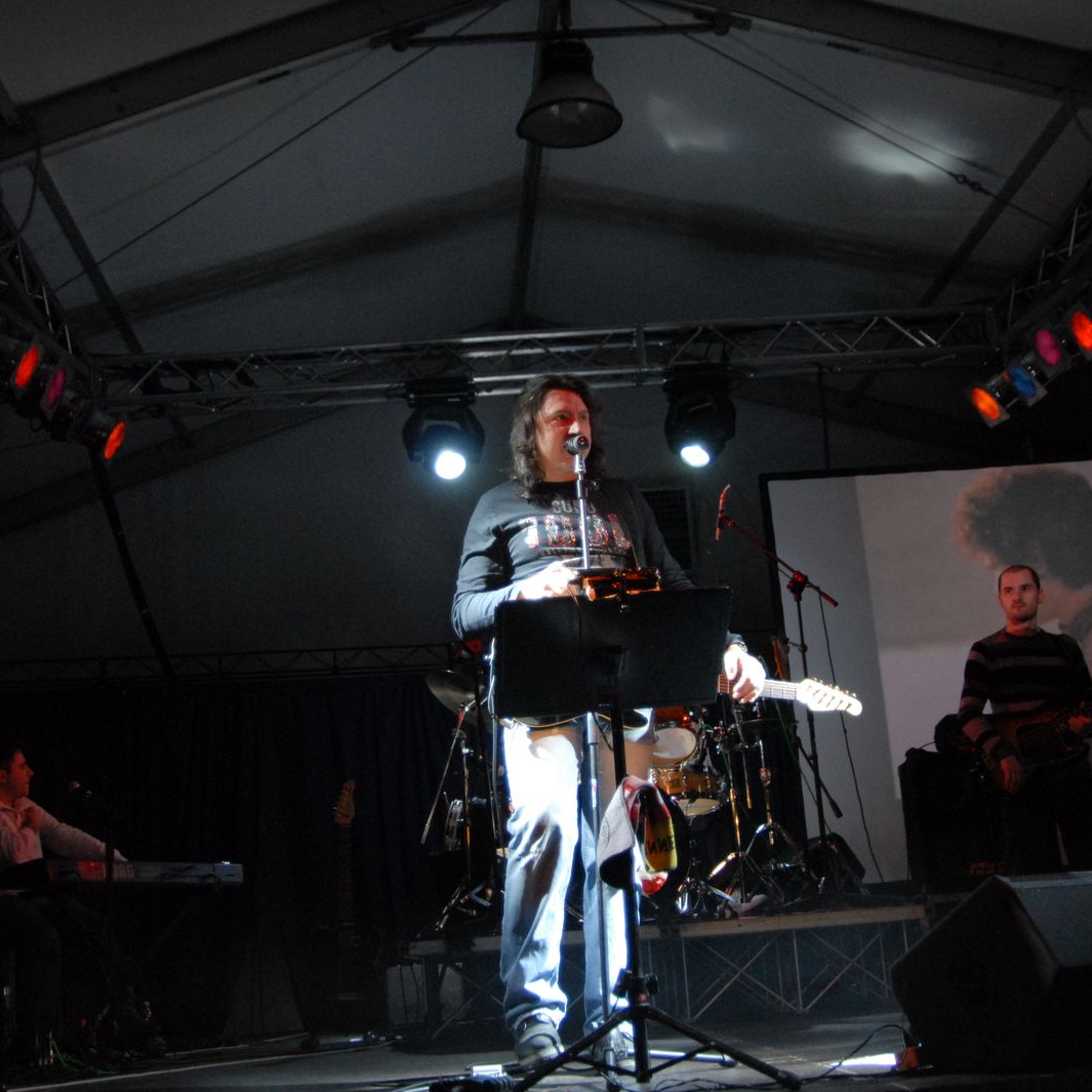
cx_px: 519
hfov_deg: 36.8
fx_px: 1642
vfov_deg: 36.8
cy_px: 545
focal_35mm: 46
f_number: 3.5
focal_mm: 24
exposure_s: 1/40
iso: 800
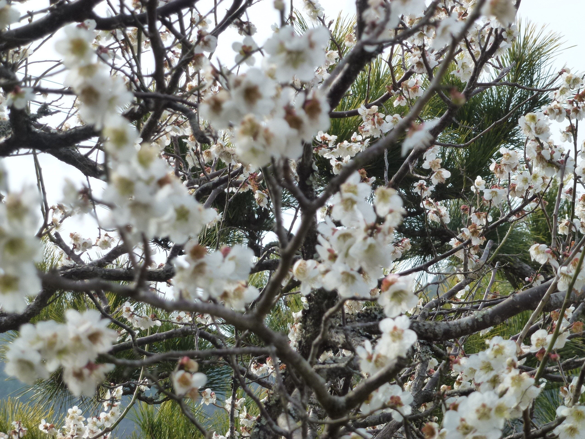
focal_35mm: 104
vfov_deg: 14.2
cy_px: 220
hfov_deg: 18.9
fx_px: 1758
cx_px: 292
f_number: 5
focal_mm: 18.7
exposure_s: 1/320
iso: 160
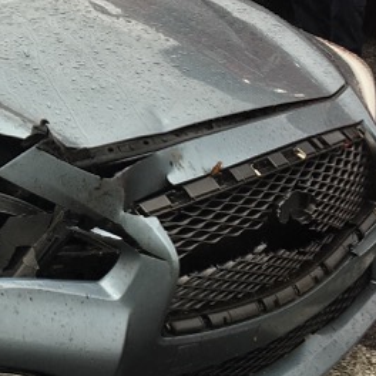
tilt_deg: -11.8
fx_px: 1192
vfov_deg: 17.7
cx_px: -105
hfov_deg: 16.9
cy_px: 47
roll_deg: -0.5
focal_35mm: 97
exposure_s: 1/60
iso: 25
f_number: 2.2
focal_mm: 4.15
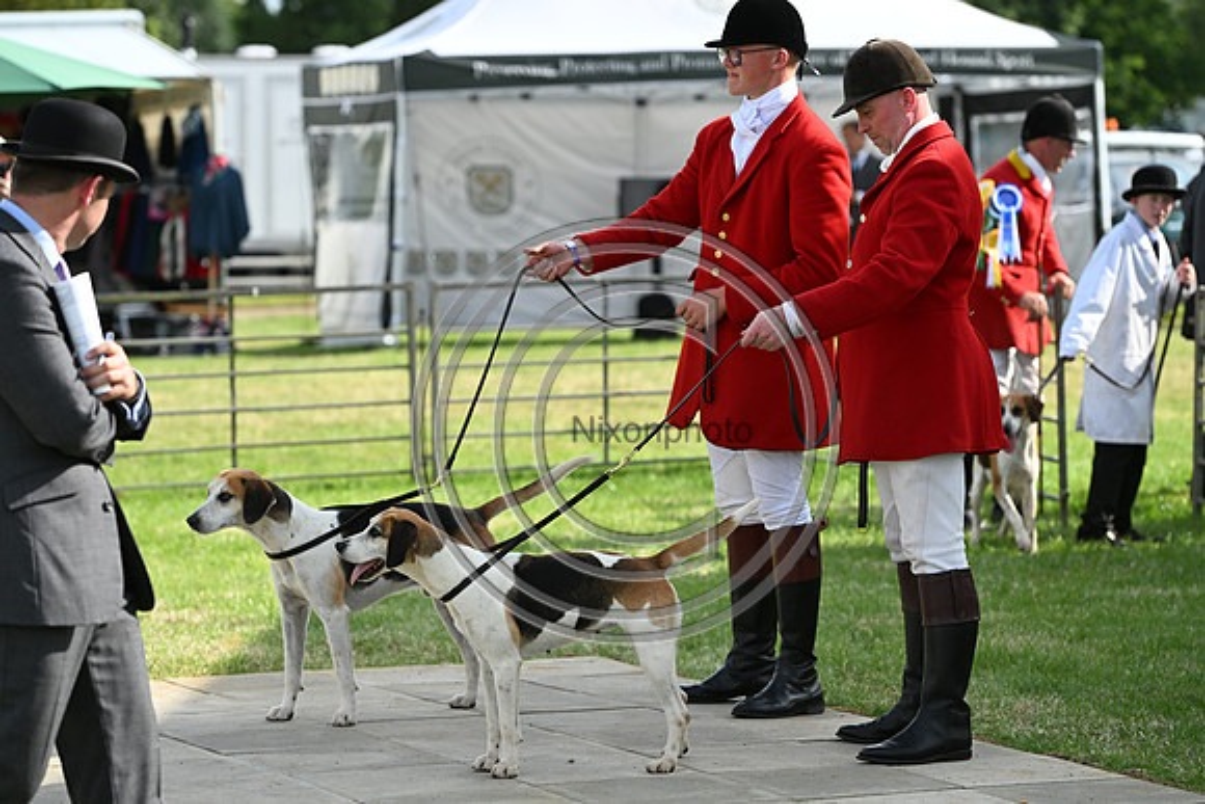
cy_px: 402
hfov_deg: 13.7
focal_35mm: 150
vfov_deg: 9.2
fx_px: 5022
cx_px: 602
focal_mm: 150
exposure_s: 1/1000
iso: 280
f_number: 4.5
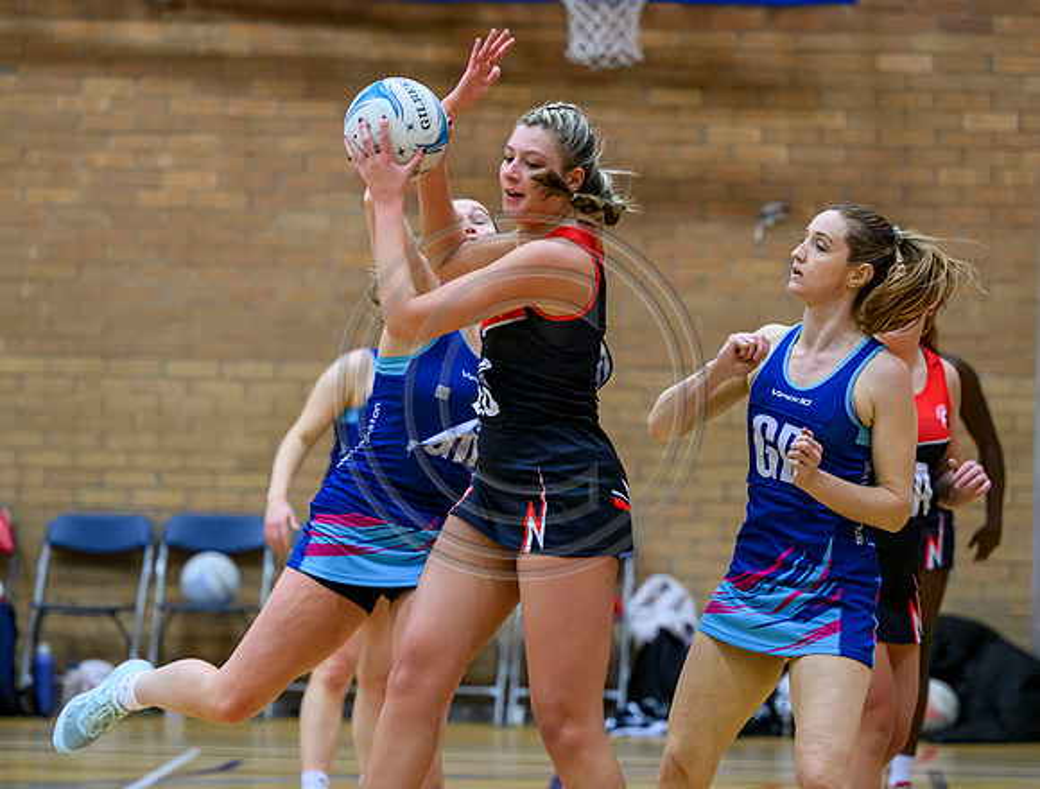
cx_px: 561
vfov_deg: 8.5
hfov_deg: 11.2
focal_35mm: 176
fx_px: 5317
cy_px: 408
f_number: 2.8
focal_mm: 130
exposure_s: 1/1000
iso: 5000
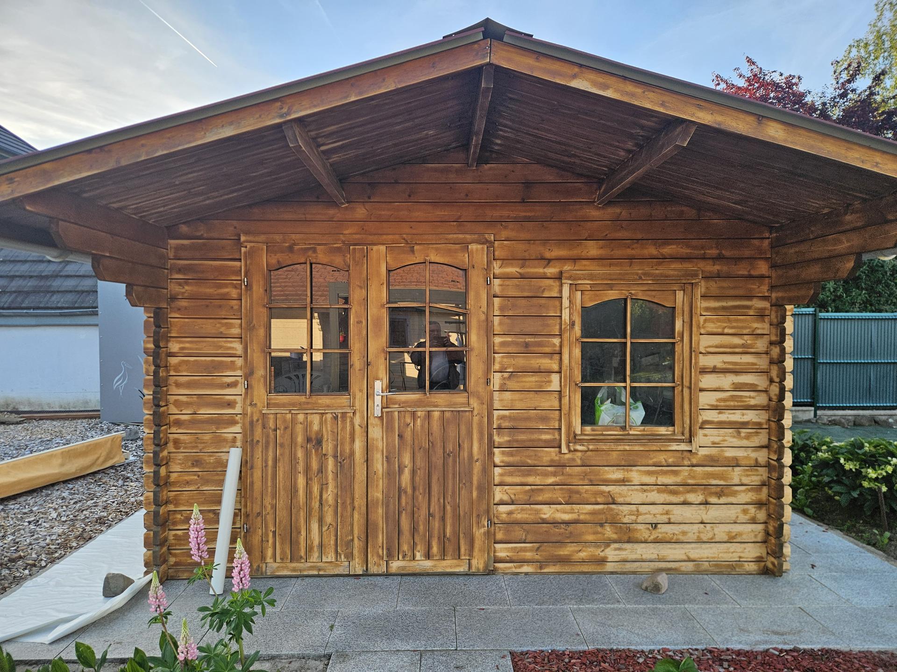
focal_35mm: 23
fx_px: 596
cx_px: 448
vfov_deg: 58.9
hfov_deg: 73.9
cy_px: 336
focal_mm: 5.4
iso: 100
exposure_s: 1/719
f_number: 1.8
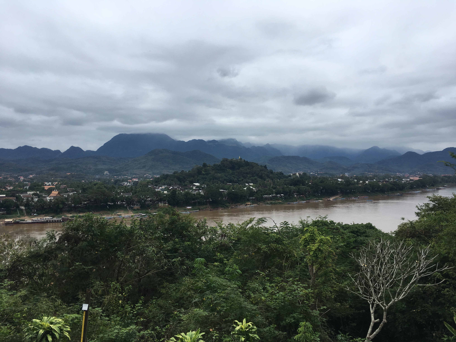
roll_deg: +1.4
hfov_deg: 61.7
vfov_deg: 48.2
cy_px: 171
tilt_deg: +2.9
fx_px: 382
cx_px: 228
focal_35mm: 29
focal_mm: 4.15
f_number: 2.2
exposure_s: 1/513
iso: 25
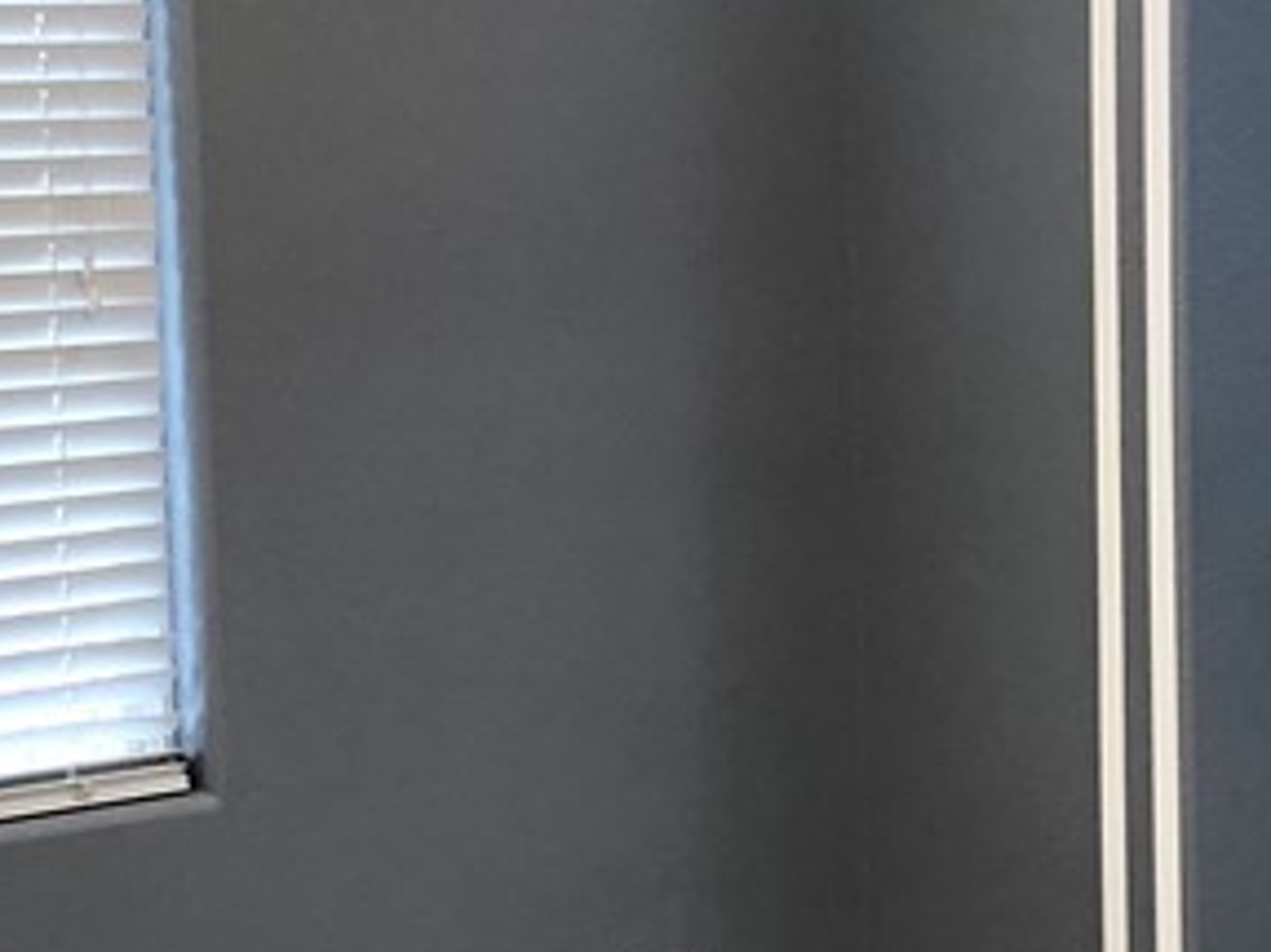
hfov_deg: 19.6
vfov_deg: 14.8
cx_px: 793
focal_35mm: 100
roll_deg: +1.5
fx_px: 3670
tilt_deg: -7.0
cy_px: 518
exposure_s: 1/24
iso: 40
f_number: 1.8
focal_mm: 4
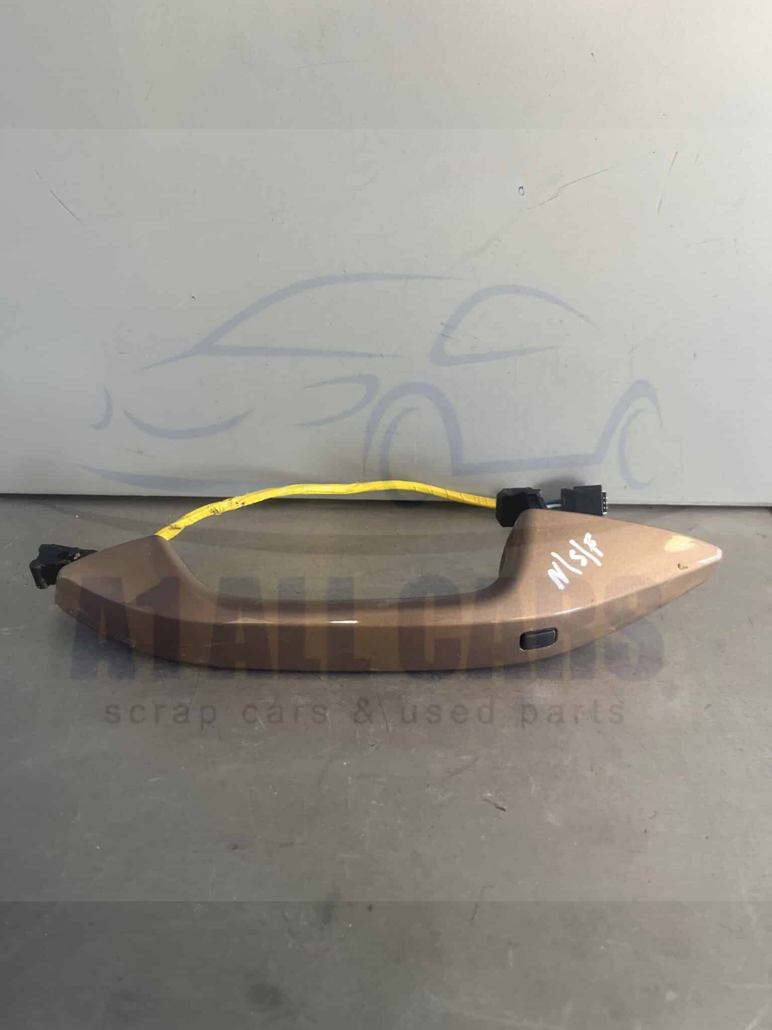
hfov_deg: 53.1
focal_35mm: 26
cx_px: 386
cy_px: 515
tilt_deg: -26.3
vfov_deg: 67.3
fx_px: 773
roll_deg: +0.3
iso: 125
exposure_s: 1/121
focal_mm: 5.1
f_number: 1.6
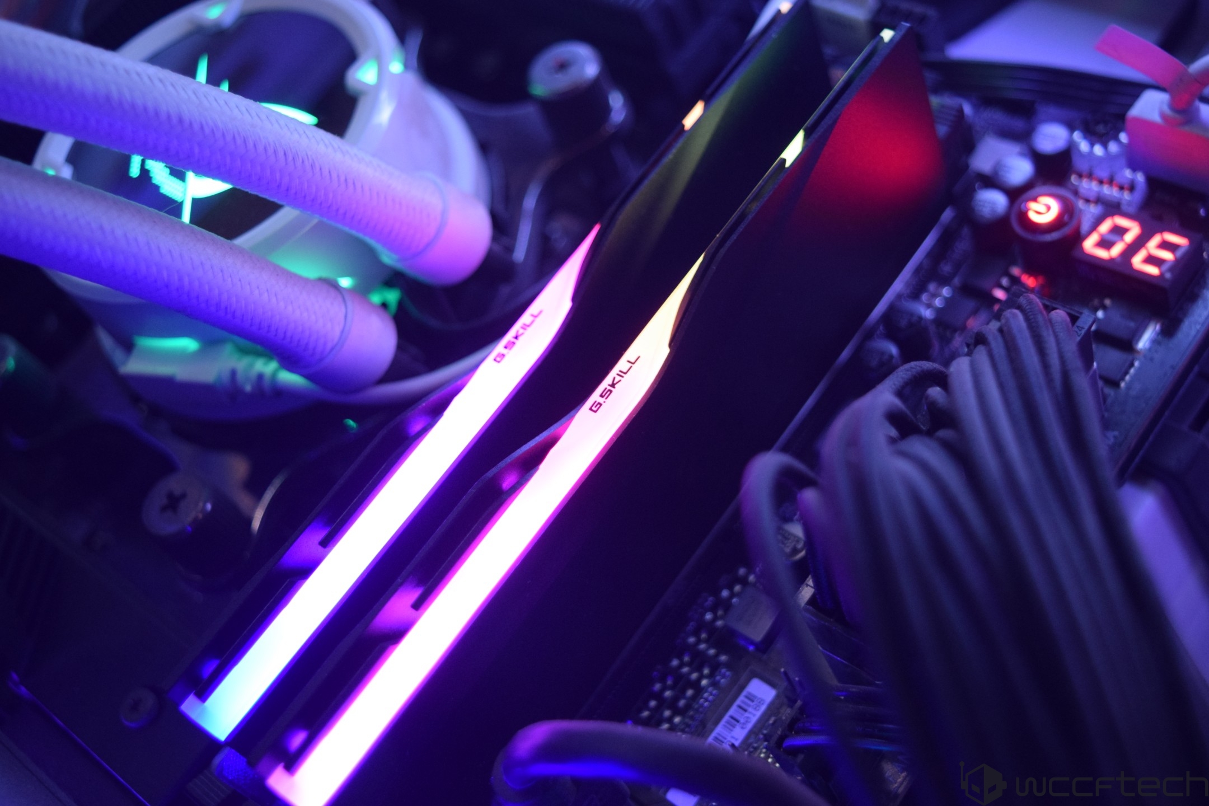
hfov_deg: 41.1
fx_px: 1612
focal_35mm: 48
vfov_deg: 28.1
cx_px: 604
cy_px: 403
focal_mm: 32
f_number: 4.5
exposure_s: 1/15
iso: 1600
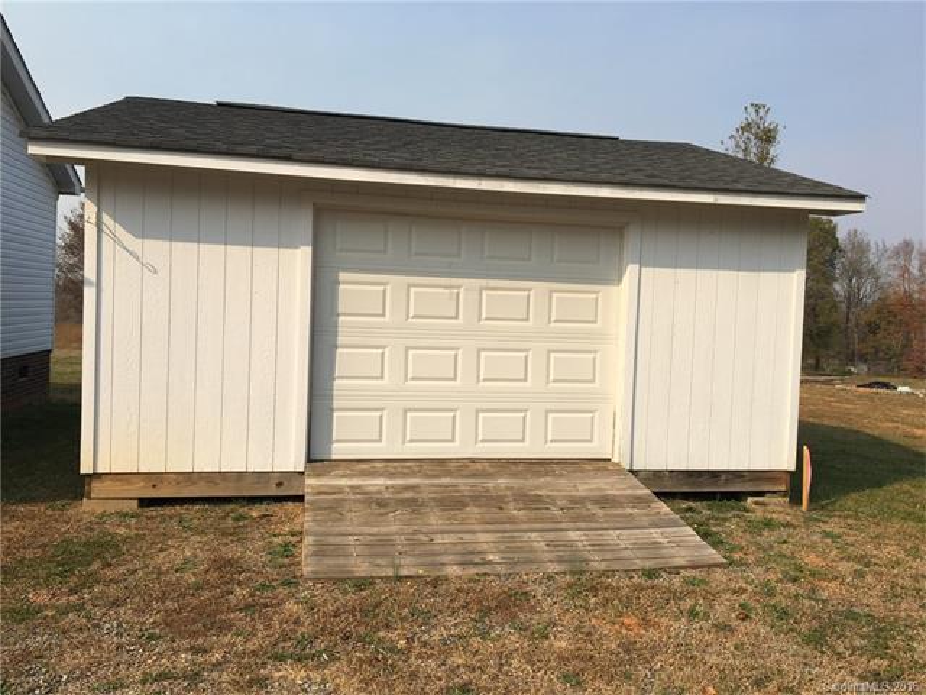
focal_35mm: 29
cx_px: 463
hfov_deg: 61.7
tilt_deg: -2.5
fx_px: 776
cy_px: 348
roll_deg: -1.5
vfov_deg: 48.2
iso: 25
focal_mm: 4.15
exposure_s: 1/1789
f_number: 2.2
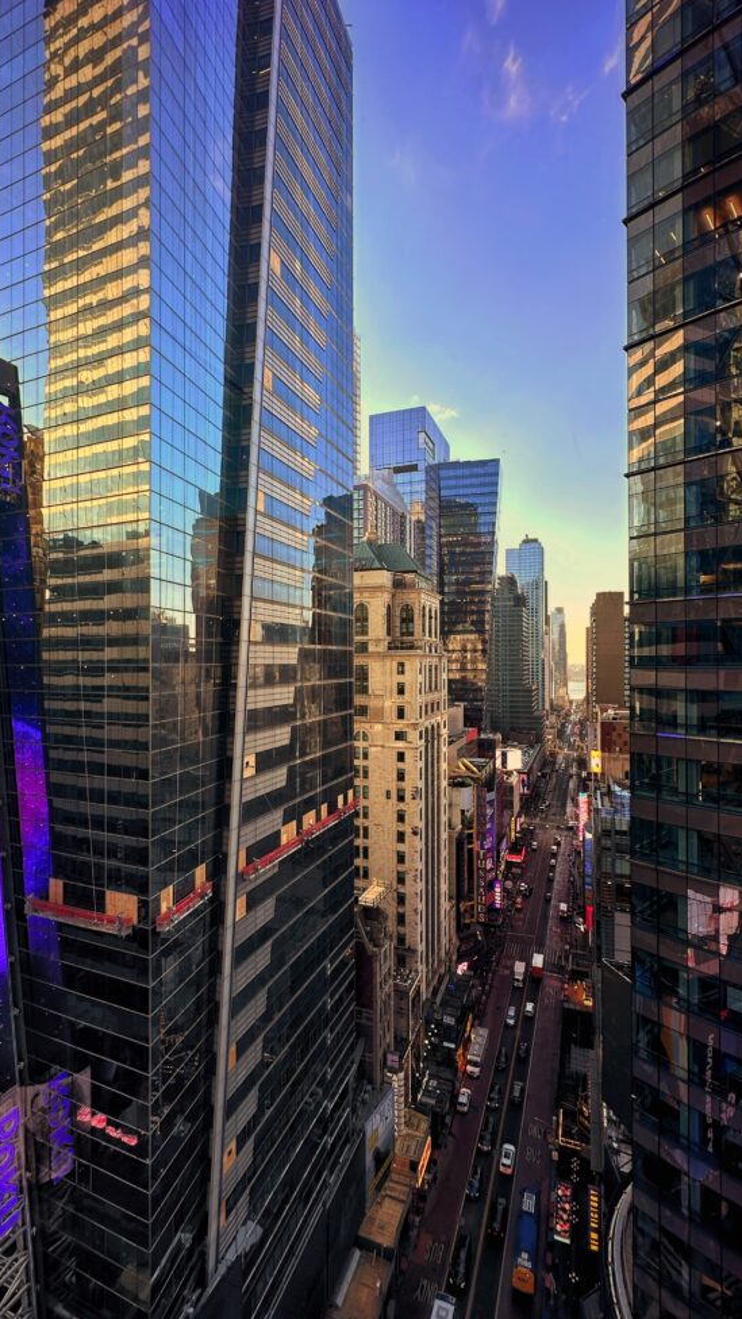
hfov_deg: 67.1
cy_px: 660
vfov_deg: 99.4
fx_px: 560
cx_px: 380
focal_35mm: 16
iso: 40
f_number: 2.2
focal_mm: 2.22
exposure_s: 1/254
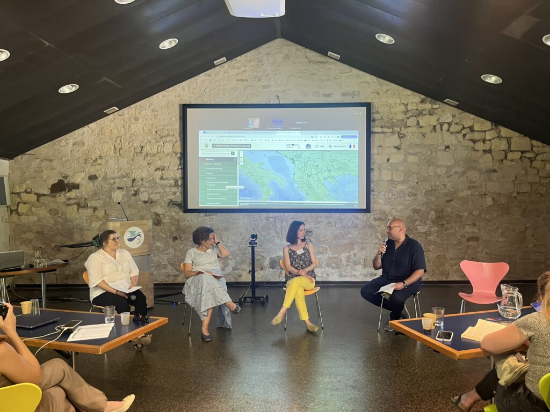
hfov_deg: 67.3
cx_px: 275
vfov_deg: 53.1
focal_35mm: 26
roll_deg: +0.6
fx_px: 413
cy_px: 206
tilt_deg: -1.4
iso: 200
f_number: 1.6
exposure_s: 1/50
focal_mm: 5.1
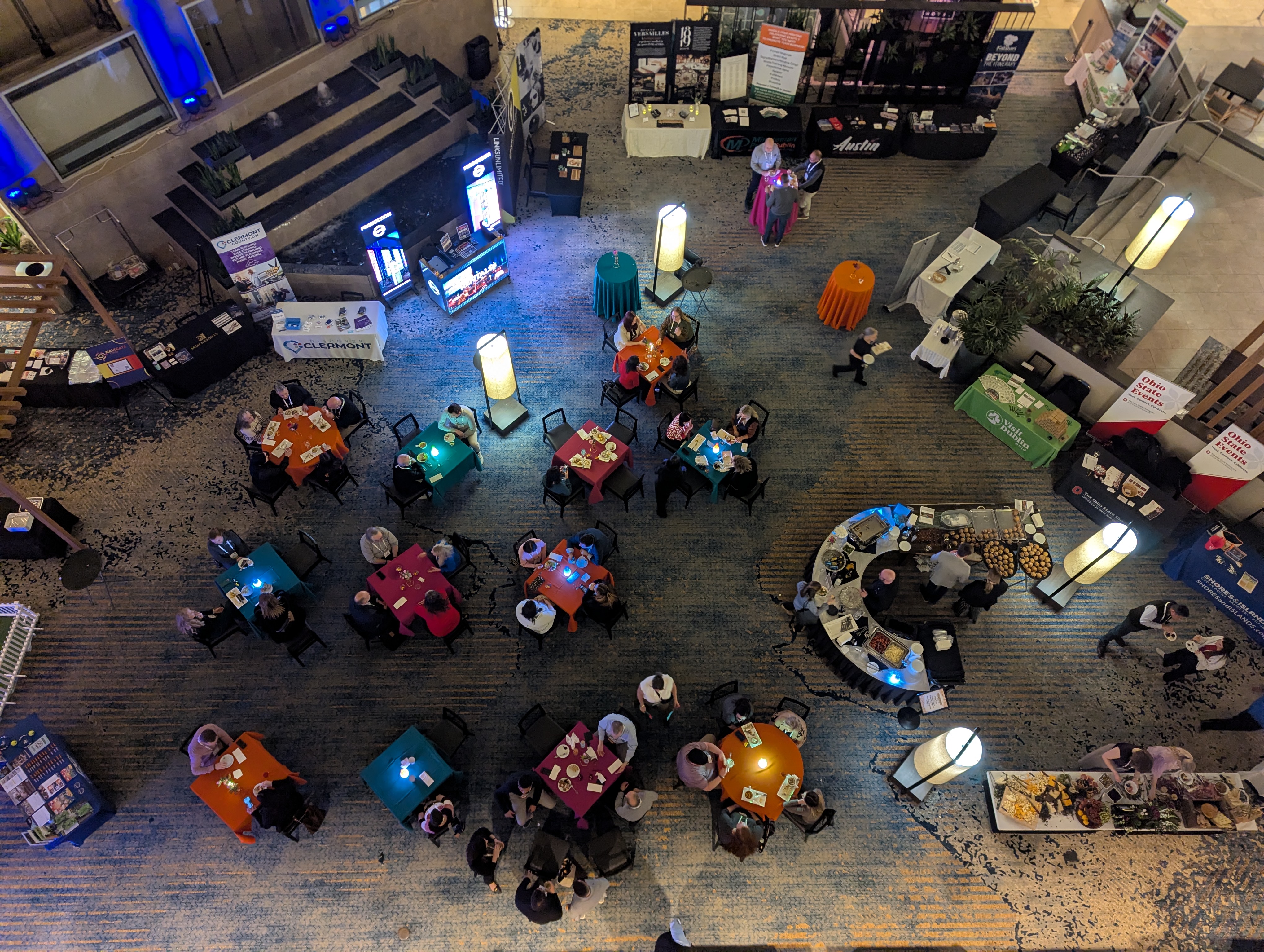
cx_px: 632
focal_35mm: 24
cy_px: 476
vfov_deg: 56.9
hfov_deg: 71.5
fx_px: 878
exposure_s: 1/30
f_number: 1.85
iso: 257
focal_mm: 6.81
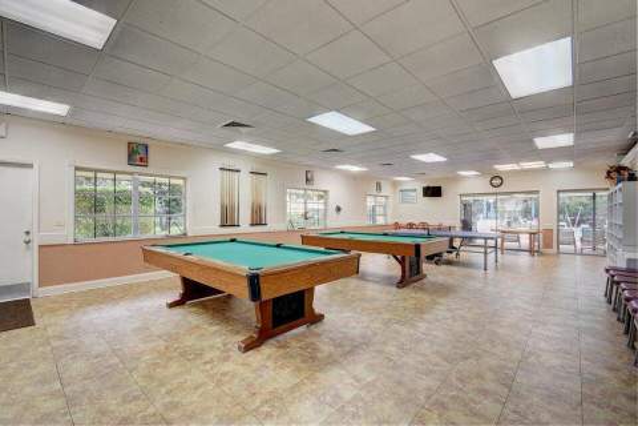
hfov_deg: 100.4
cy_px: 213
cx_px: 319
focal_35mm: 15
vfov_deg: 77.3
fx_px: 266
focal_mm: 10
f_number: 7.1
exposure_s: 1/60
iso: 640
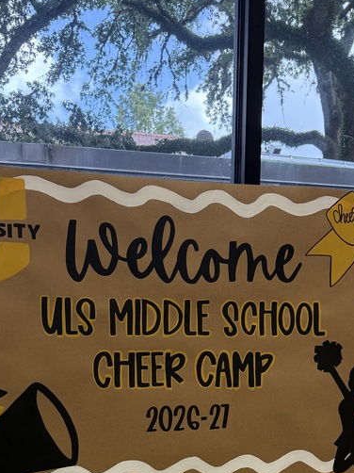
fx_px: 669
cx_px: 156
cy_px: 431
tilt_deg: -7.7
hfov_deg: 29.6
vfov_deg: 36.4
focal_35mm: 49
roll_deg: -0.9
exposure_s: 1/232
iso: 160
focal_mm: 6.76
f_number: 1.78
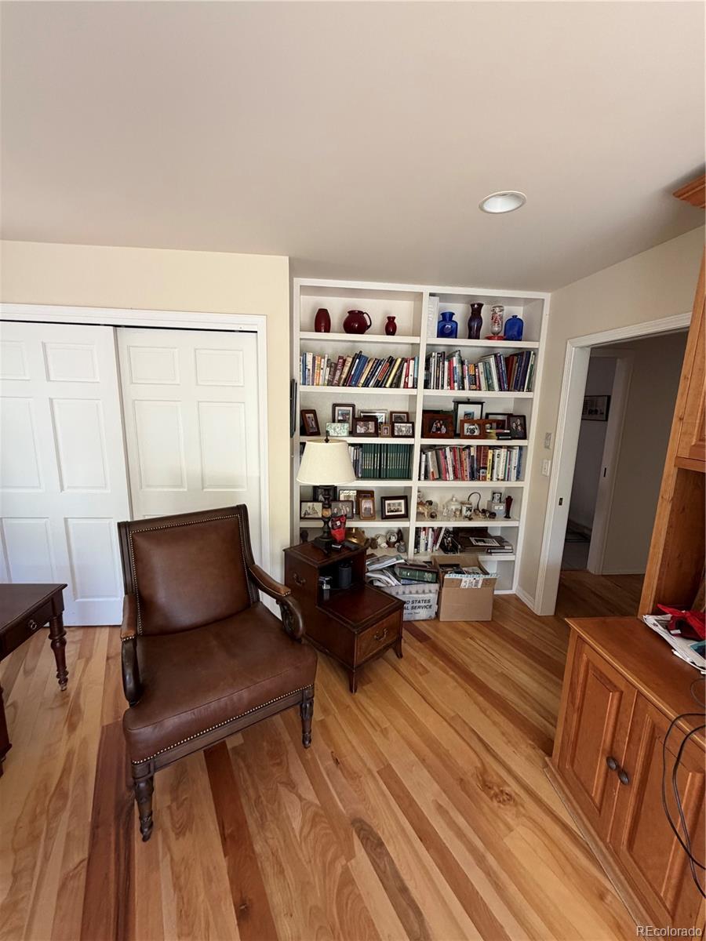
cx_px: 353
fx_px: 381
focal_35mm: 14
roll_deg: -1.6
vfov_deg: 102.1
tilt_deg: -9.5
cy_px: 470
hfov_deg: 85.7
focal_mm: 2.22
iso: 200
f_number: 2.2
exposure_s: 1/121
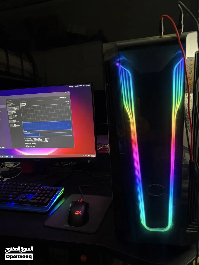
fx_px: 184
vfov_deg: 71.6
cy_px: 132
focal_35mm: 24
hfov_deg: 56.8
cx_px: 100
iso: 800
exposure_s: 1/25
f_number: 1.78
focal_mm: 6.76
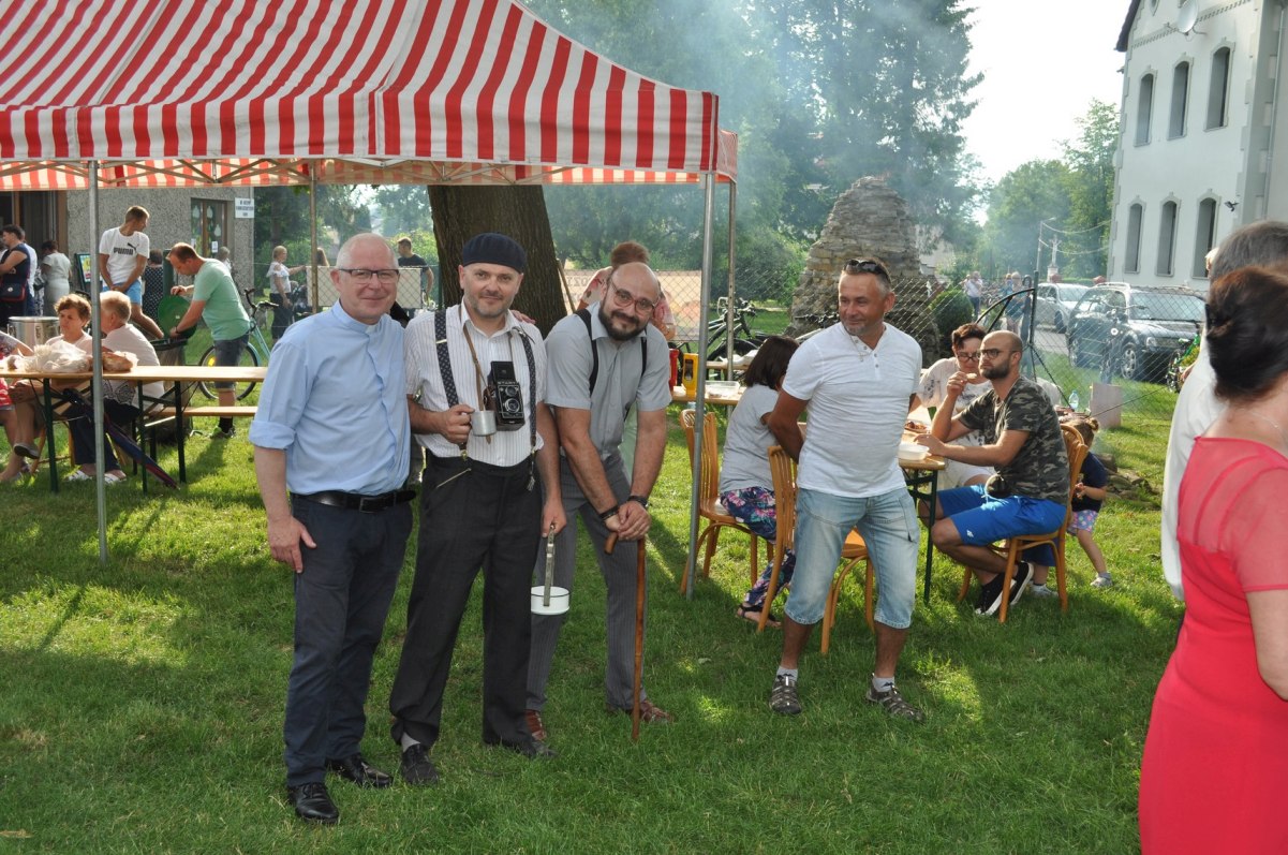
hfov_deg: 53.2
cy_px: 428
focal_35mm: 36
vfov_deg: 36.8
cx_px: 644
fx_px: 1286
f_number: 7.1
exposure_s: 1/200
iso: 200
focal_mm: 24
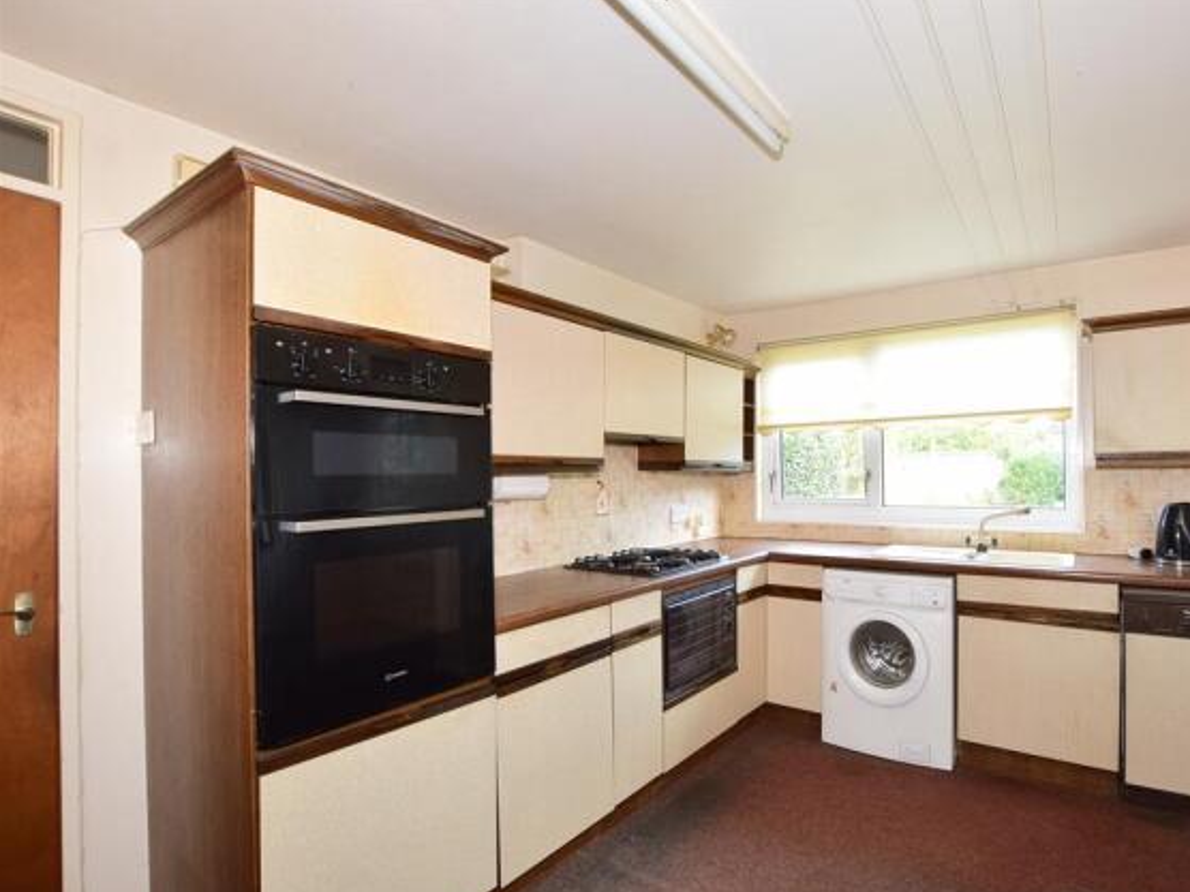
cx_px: 700
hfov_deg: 90.1
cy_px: 459
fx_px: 584
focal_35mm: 17
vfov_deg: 74.7
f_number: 10
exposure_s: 1/10
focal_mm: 10
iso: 400
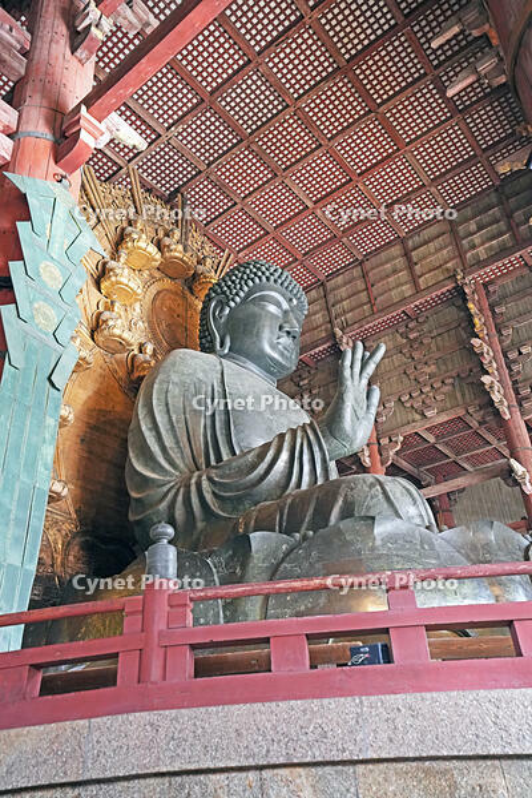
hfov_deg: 43.6
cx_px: 266
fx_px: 665
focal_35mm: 30
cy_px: 399
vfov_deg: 61.9
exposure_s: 1/40
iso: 4000
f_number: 5
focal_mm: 30
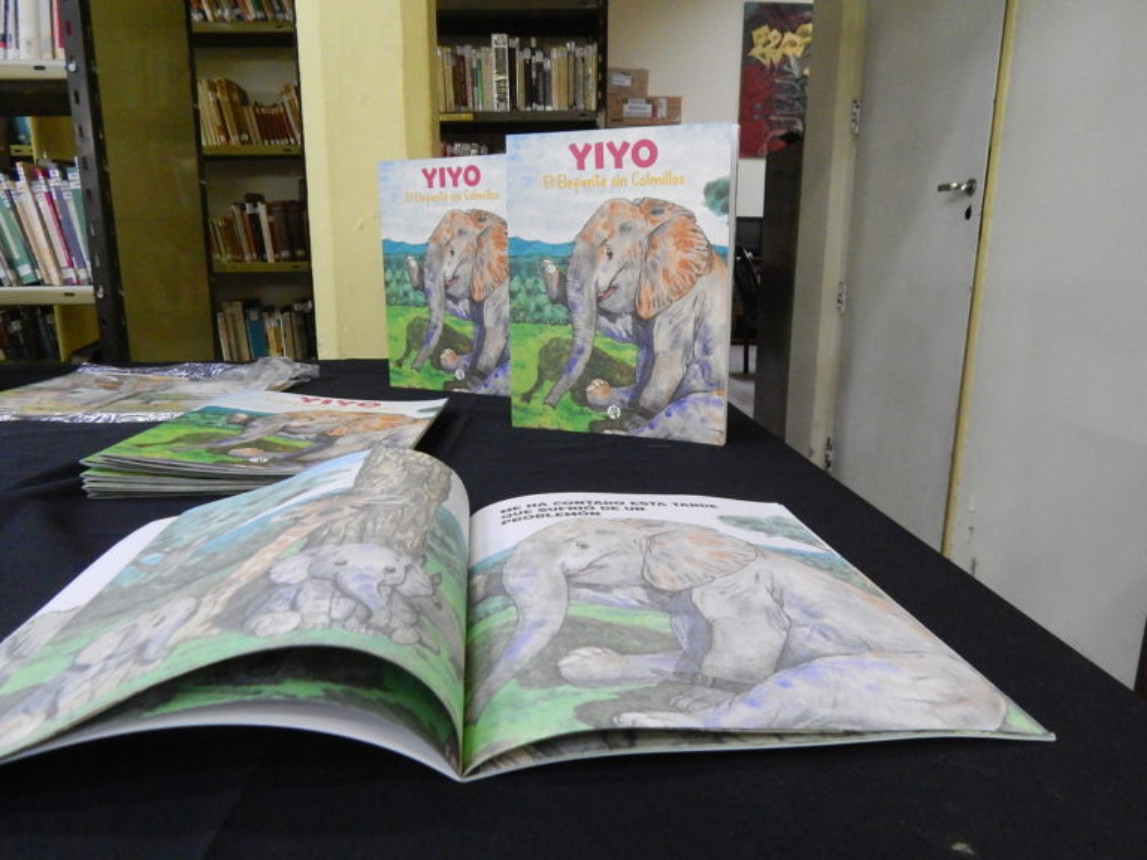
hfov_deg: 69.4
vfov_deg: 54.9
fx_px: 828
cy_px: 430
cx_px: 574
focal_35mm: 25
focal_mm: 4.5
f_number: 3.1
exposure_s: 1/25
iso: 800
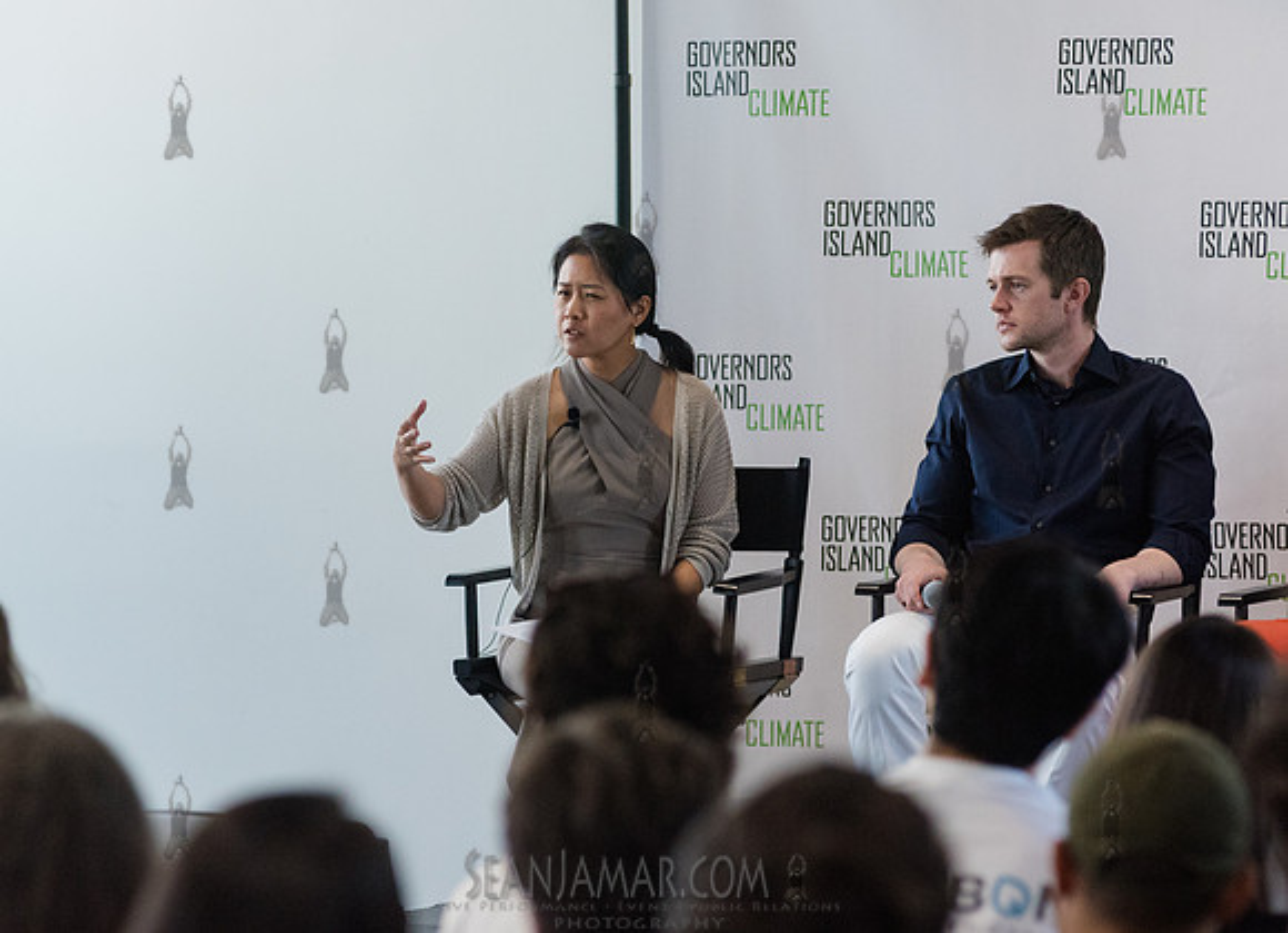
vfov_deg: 7.3
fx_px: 7355
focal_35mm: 200
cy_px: 406
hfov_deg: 10.0
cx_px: 661
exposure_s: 1/320
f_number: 4
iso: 4000
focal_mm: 145
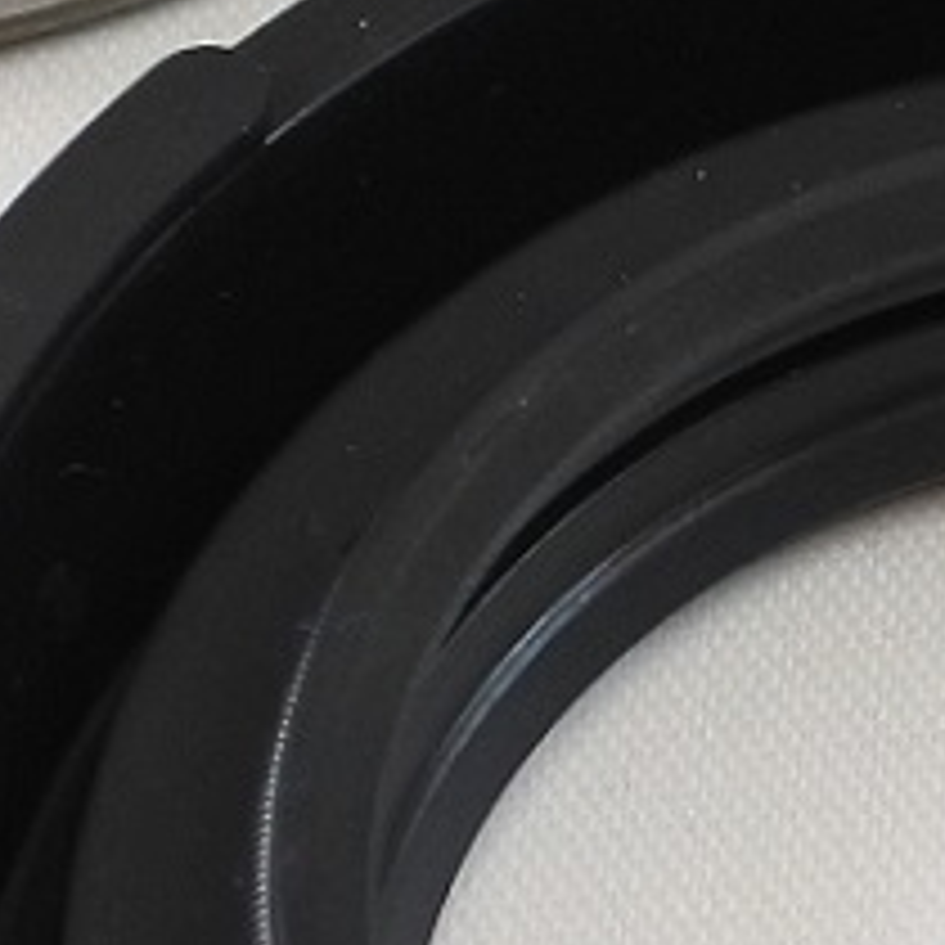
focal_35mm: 264
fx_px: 8154
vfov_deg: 6.6
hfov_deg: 6.4
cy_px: -4
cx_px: 1994
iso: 400
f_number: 4
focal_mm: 13.1
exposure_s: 1/125
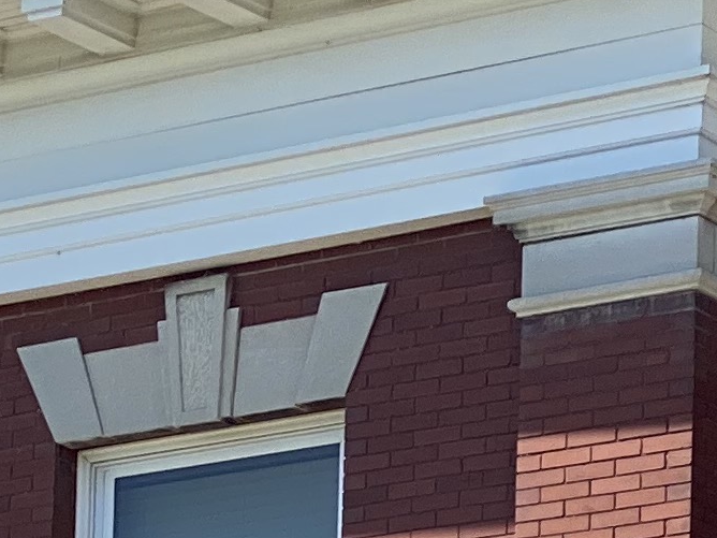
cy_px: 1396
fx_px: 6504
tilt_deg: +6.4
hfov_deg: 6.3
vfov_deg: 4.6
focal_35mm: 314
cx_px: 47
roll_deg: -2.0
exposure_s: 1/1020
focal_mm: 6
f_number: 2
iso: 20
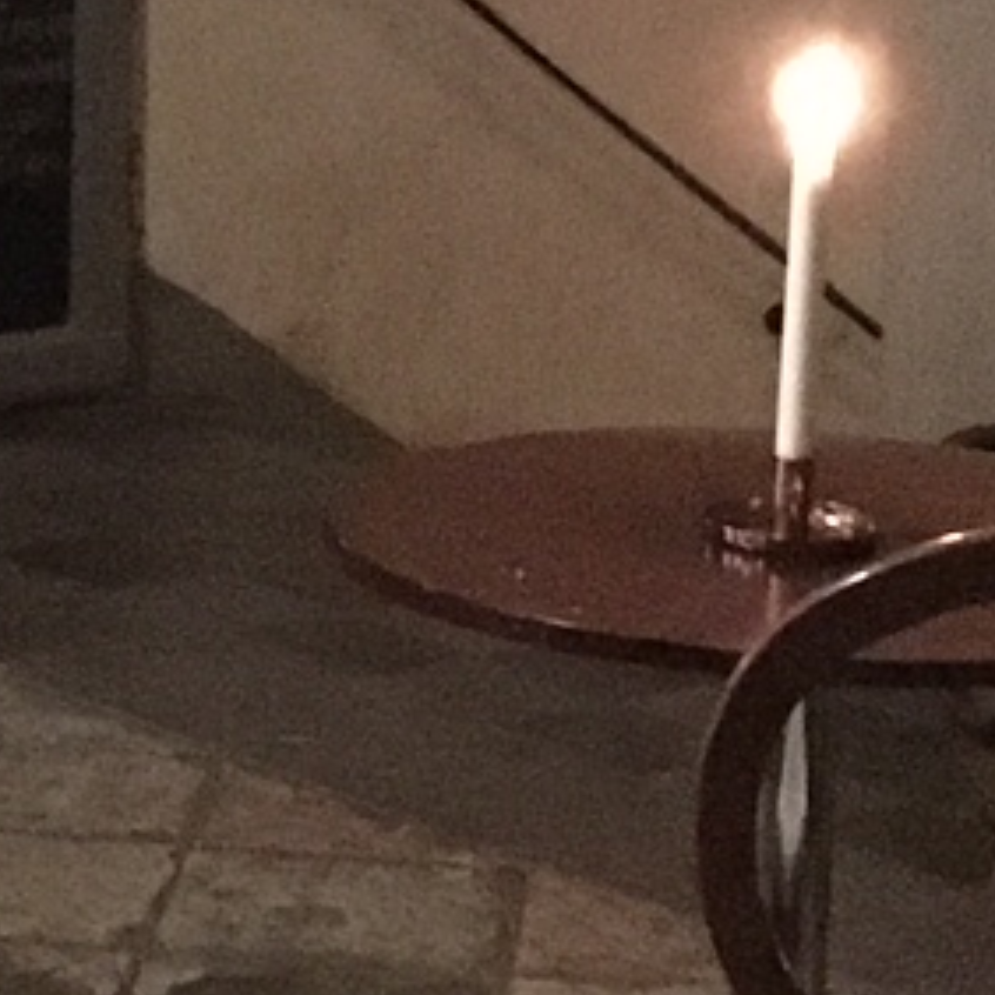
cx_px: -561
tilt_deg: -11.8
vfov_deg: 9.5
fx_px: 5951
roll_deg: +0.4
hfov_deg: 9.3
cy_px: 173
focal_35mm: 183
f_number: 2.2
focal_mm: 4.15
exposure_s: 1/17
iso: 1600
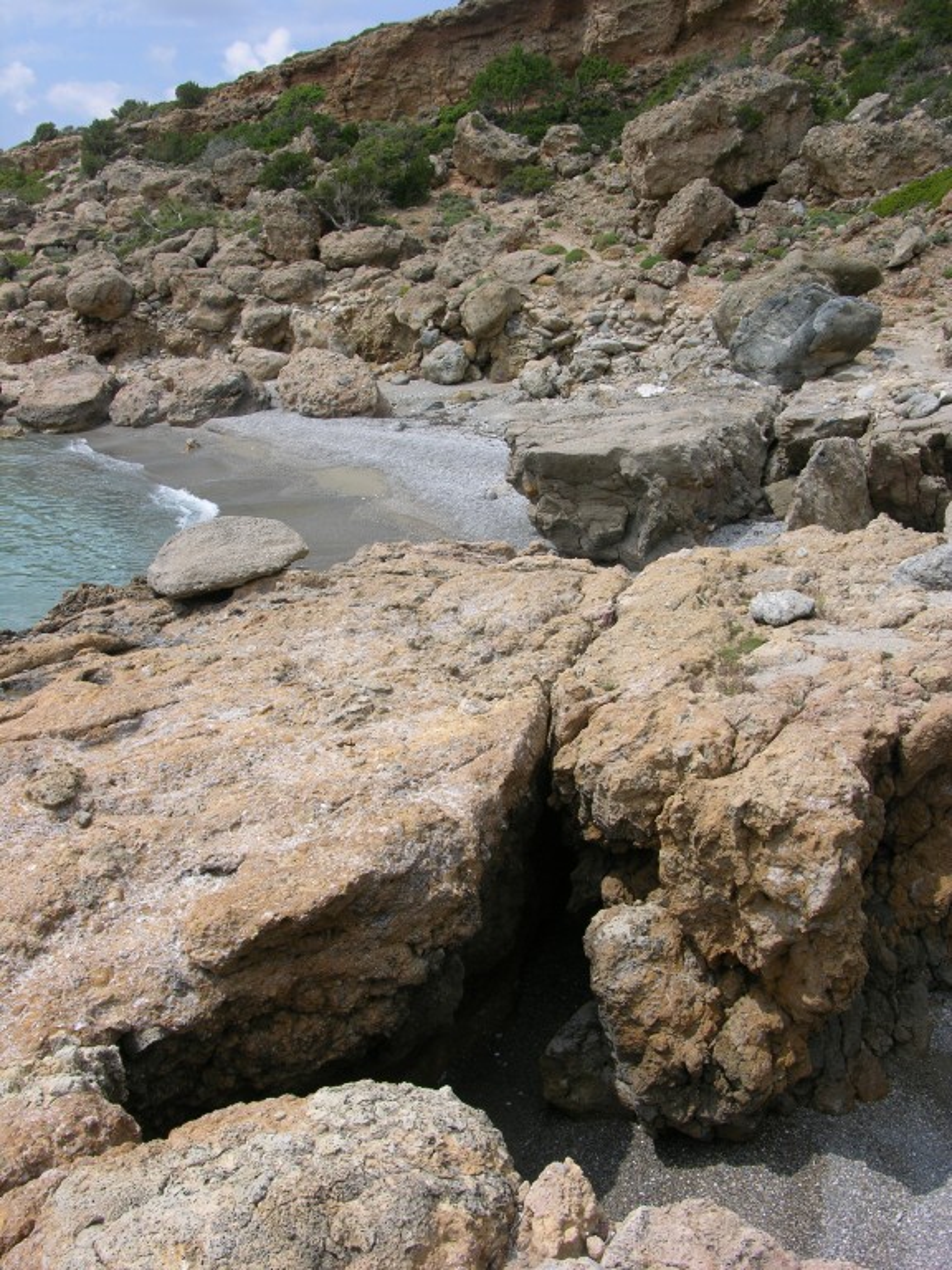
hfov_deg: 40.7
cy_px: 635
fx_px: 1283
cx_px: 476
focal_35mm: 35
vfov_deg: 52.6
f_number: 6.3
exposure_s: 1/228
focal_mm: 8.9
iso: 50
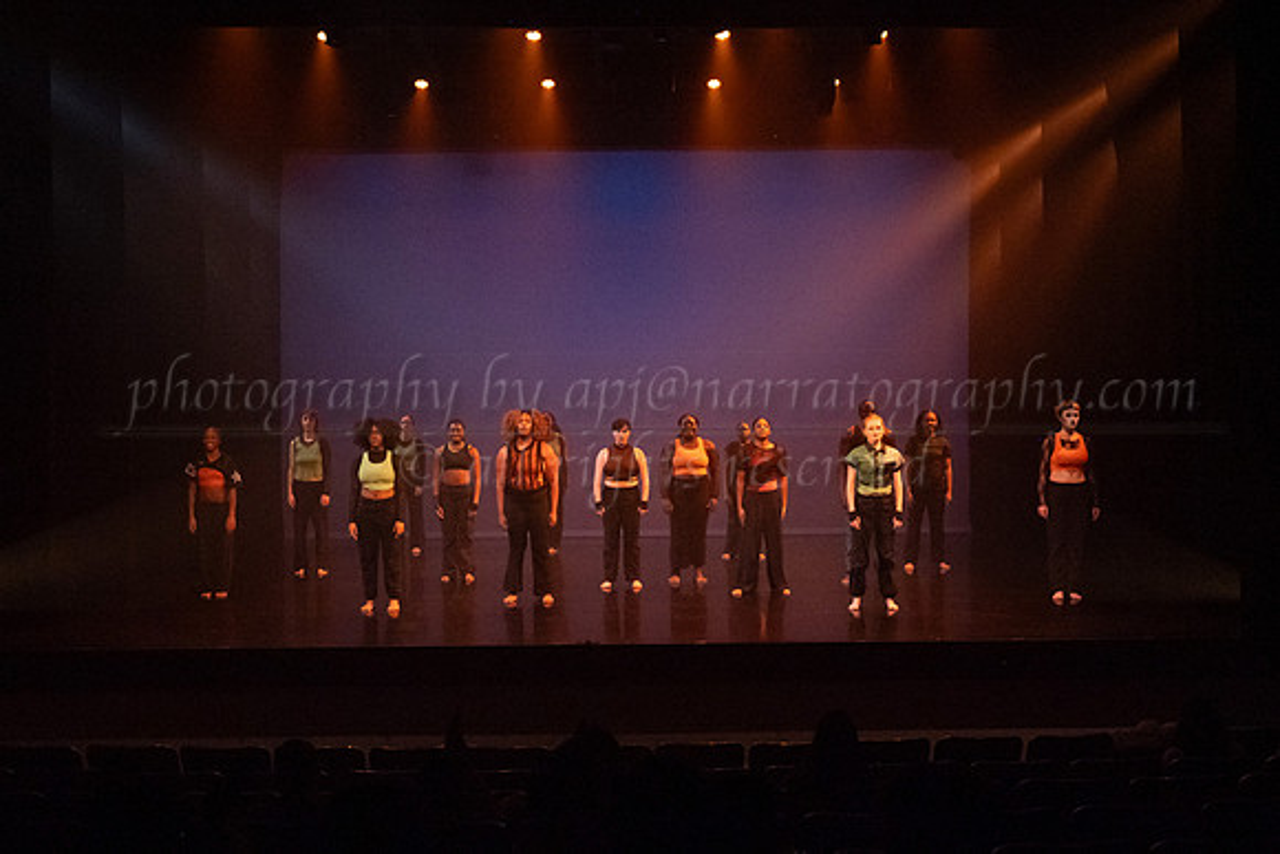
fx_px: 1563
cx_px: 681
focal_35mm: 44
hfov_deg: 44.5
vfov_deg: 30.5
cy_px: 474
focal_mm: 37
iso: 4000
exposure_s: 1/400
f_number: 3.5
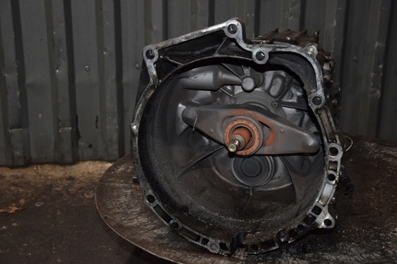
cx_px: 198
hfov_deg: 31.9
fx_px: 694
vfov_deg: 21.5
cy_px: 132
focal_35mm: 63
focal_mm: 42
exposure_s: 1/60
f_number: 4.8
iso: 800
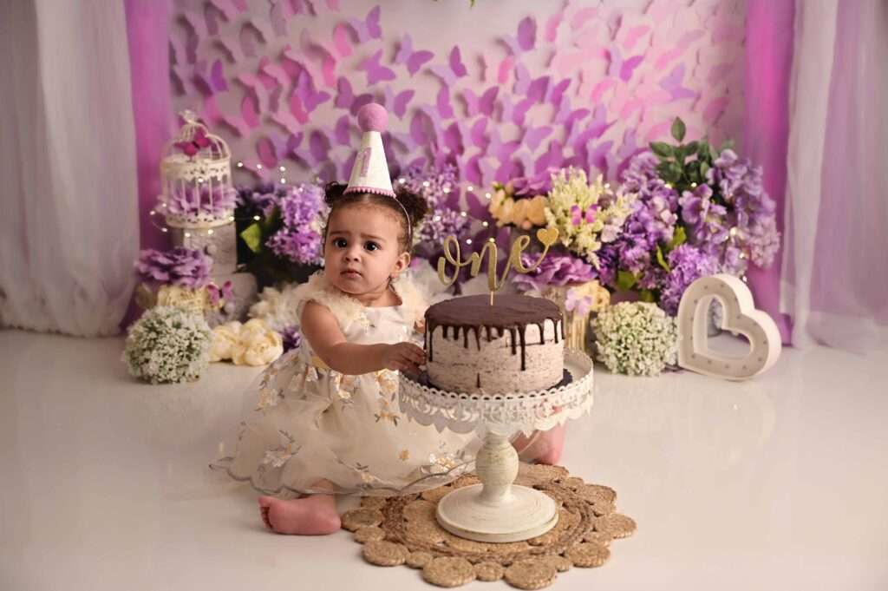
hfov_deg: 50.7
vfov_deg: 35.0
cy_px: 296
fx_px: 937
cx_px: 444
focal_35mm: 38
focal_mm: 38
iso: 250
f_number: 2.8
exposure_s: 1/60
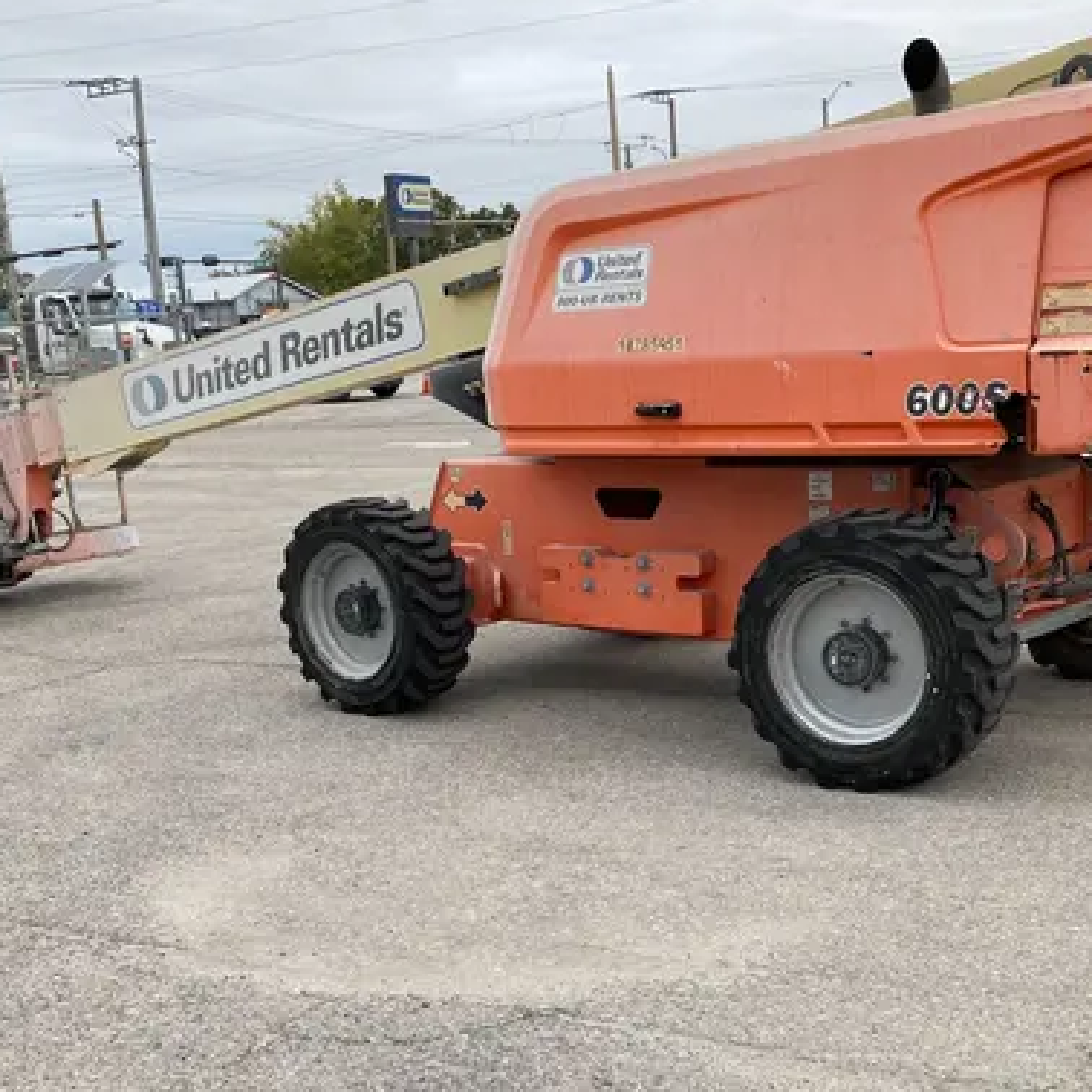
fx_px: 1713
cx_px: 517
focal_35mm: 48
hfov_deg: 35.3
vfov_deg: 34.9
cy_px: 764
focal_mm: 3.99
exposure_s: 1/823
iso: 20
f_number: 1.8
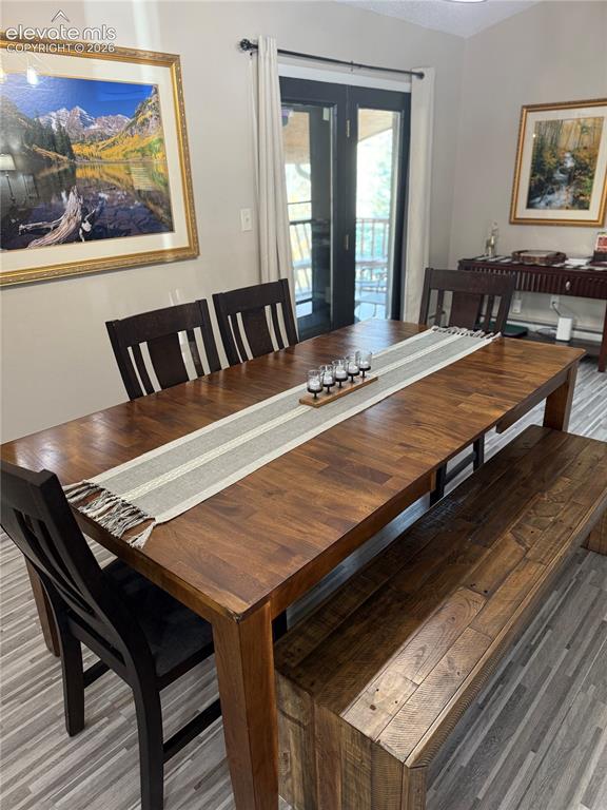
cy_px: 405
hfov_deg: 56.8
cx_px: 304
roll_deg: +1.2
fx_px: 561
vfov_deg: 71.6
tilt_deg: -21.9
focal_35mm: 24
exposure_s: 1/60
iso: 250
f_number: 1.78
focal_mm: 6.76
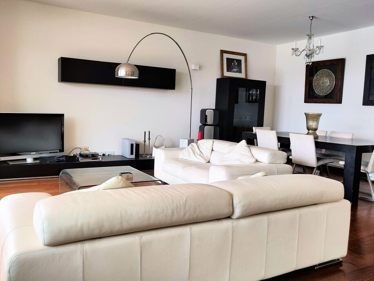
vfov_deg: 49.8
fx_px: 303
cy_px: 138
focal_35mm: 28
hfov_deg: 63.4
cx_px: 189
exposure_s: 1/50
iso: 125
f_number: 1.7
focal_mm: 4.25
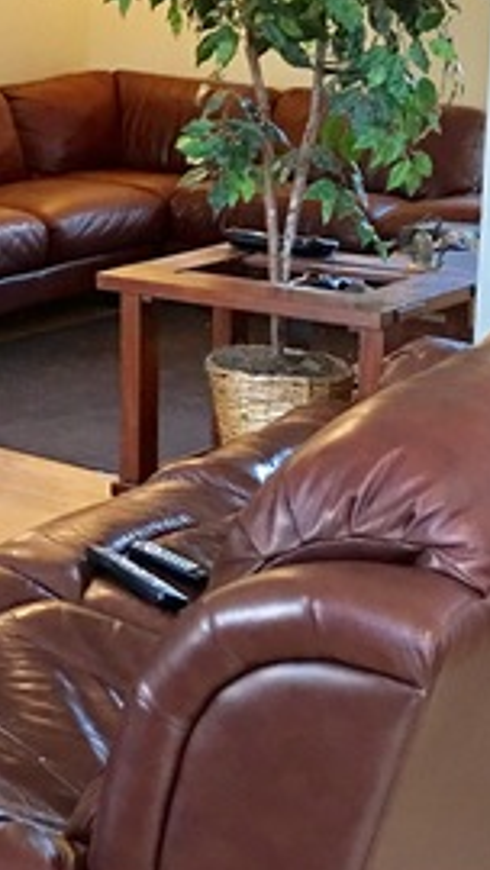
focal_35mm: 75
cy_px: 187
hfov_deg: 14.9
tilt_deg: -7.2
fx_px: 1731
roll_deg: -1.0
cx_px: -264
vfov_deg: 27.7
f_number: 2.2
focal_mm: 4.15
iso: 80
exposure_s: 1/15
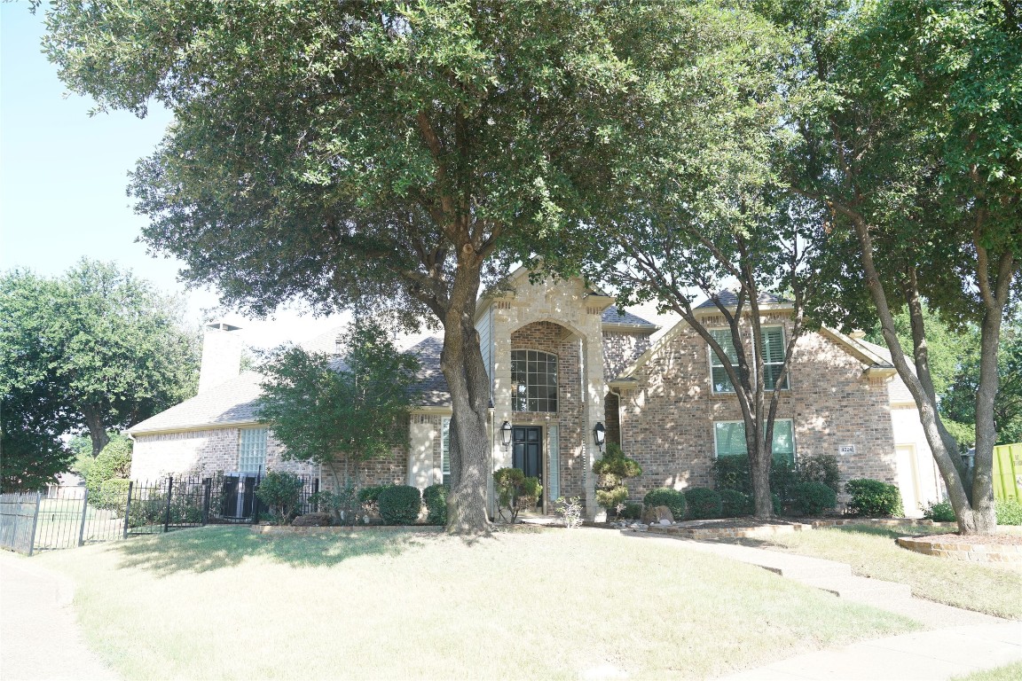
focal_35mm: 25
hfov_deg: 71.5
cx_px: 511
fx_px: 710
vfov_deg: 51.3
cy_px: 340
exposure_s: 1/80
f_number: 4.5
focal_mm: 25
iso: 100
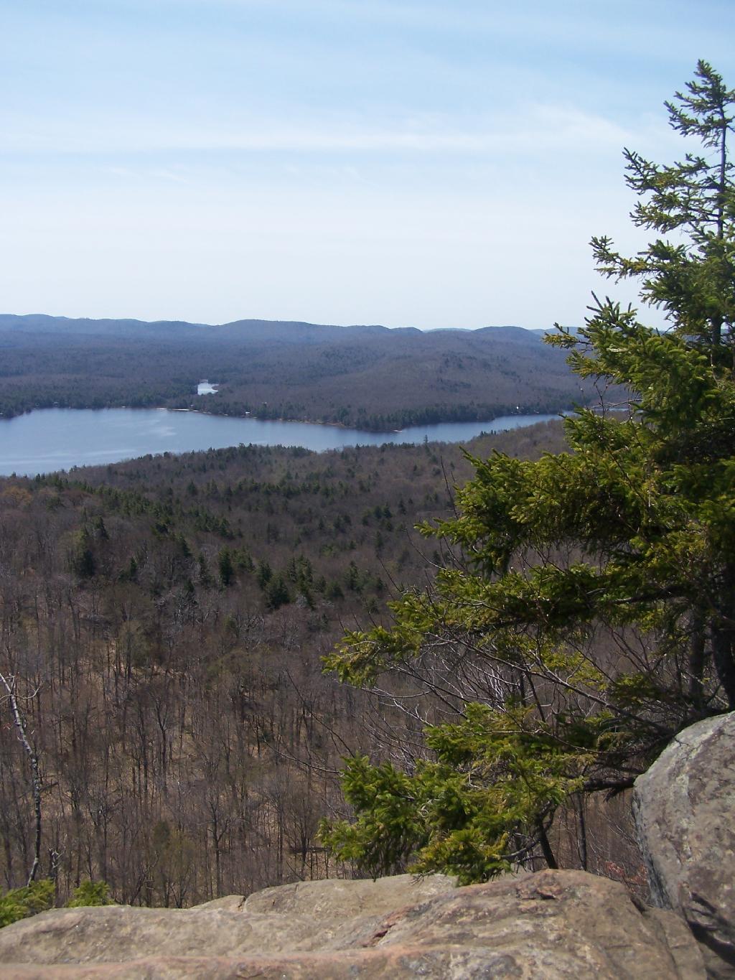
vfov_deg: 49.0
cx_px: 368
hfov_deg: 37.7
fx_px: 1076
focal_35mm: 38
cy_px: 490
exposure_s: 1/1000
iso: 80
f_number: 4
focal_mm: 6.3
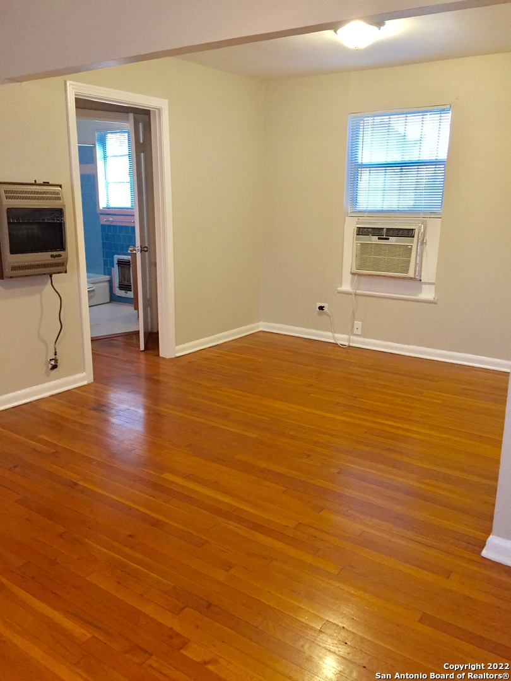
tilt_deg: -13.4
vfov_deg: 61.7
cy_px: 340
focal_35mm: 29
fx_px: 571
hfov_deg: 48.2
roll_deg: -0.3
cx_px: 256
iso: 200
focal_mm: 4.15
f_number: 2.2
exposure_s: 1/30
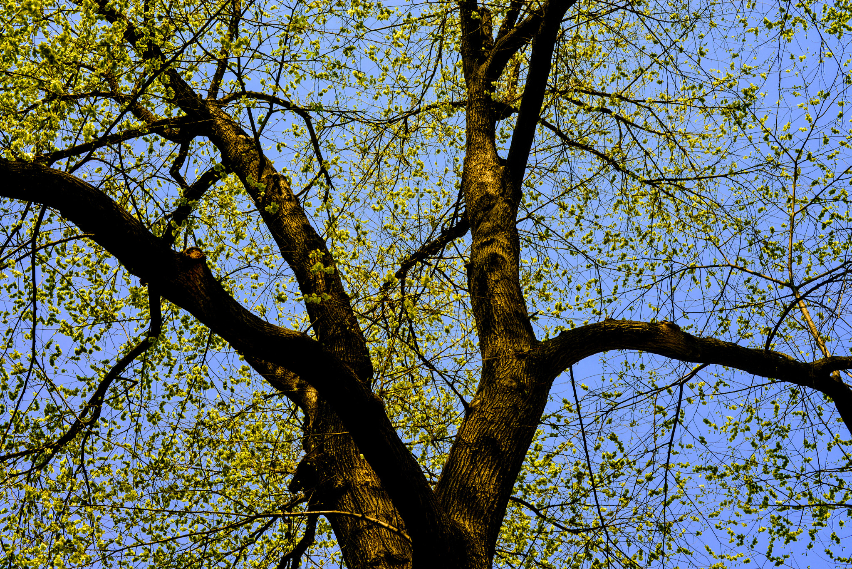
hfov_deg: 39.6
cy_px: 284
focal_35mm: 50
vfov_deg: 27.0
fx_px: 1184
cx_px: 426
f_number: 9
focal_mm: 50
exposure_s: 1/125
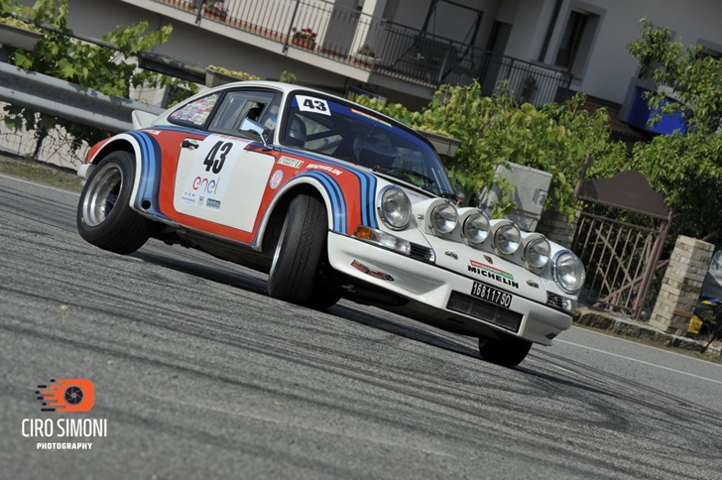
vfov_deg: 8.3
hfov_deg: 12.5
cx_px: 361
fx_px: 3306
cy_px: 240
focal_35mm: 165
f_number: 10
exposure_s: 1/2000
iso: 500
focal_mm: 165
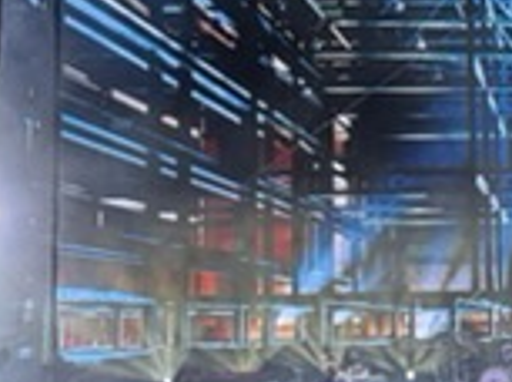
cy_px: -157
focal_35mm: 161
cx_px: 525
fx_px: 2376
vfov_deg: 9.0
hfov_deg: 12.1
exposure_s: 1/109
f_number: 1.78
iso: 200
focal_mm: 6.76
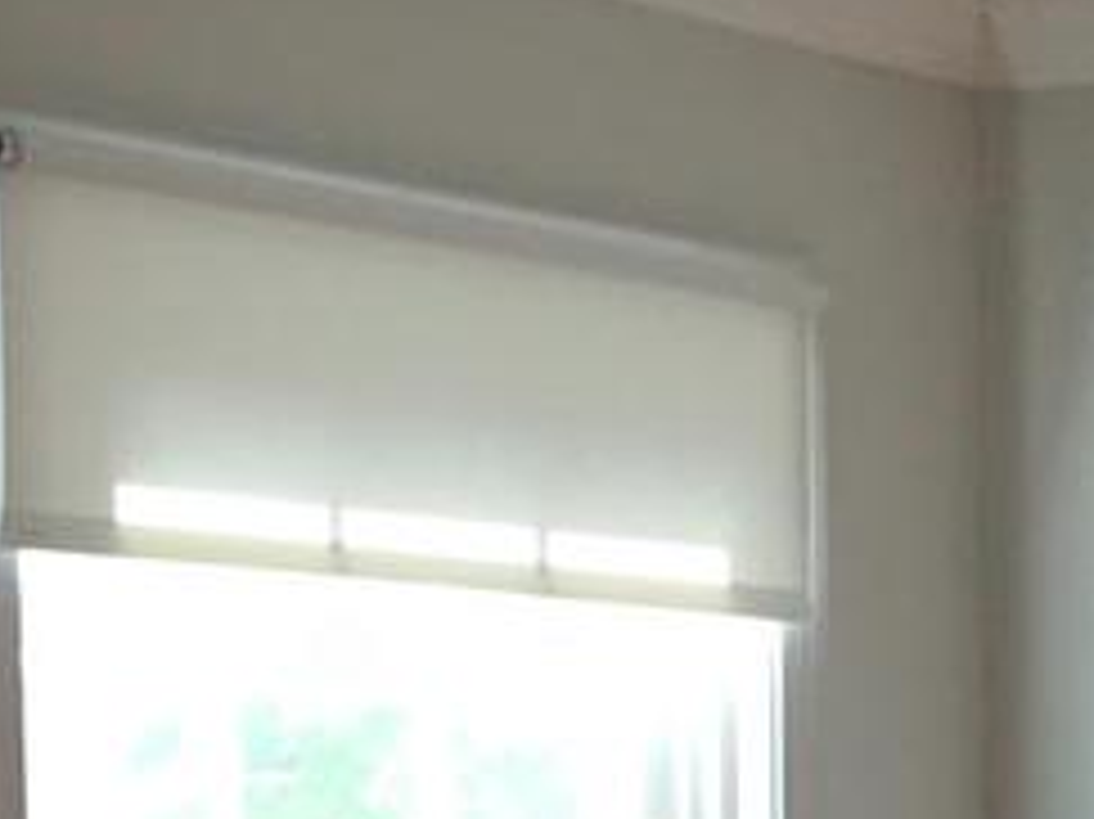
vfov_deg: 8.4
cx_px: 1765
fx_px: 5433
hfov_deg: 11.0
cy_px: 1370
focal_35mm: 172
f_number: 2.2
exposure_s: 1/60
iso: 32
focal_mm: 4.15
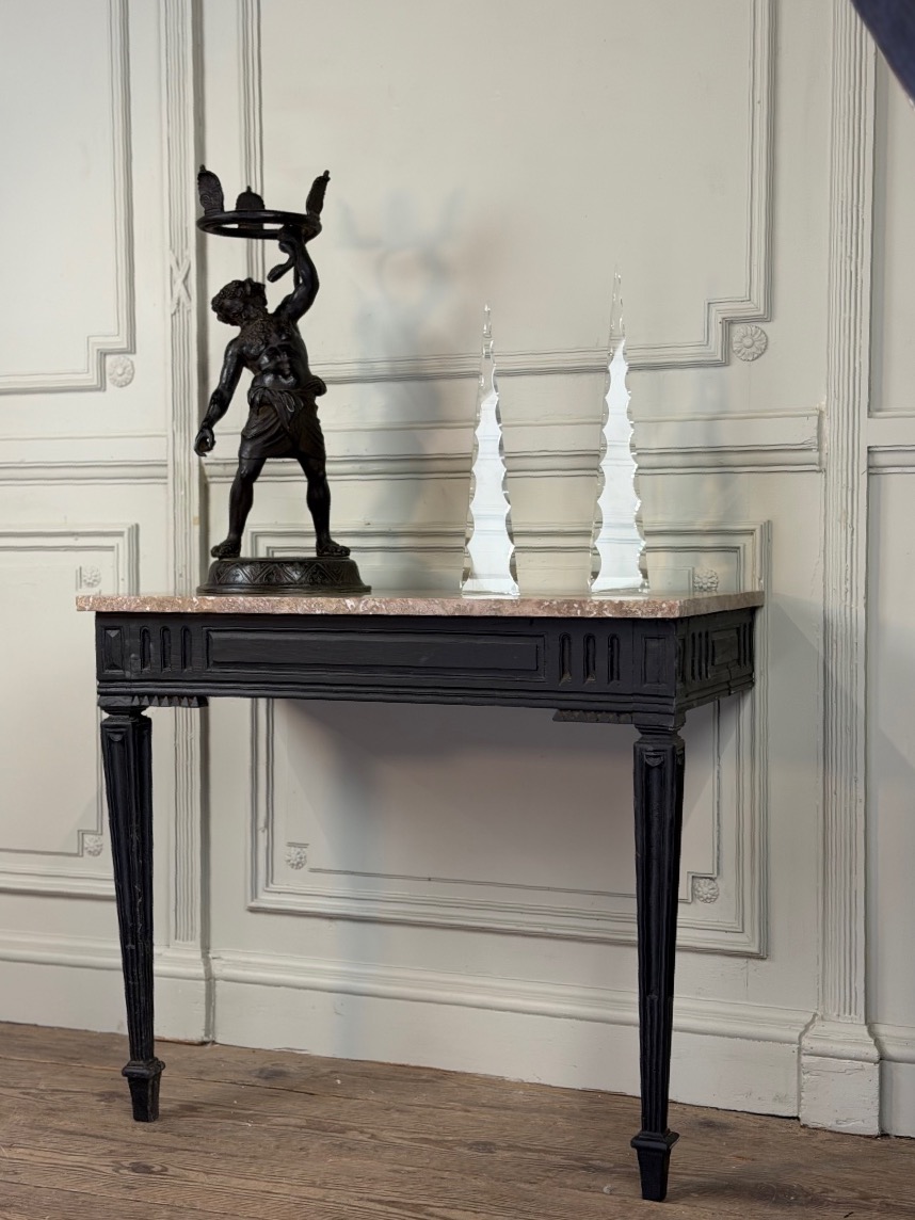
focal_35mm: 48
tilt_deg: -1.3
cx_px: 458
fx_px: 1692
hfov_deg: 30.3
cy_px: 610
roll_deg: +2.1
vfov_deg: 39.7
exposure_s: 1/50
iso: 125
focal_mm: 6.76
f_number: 1.78
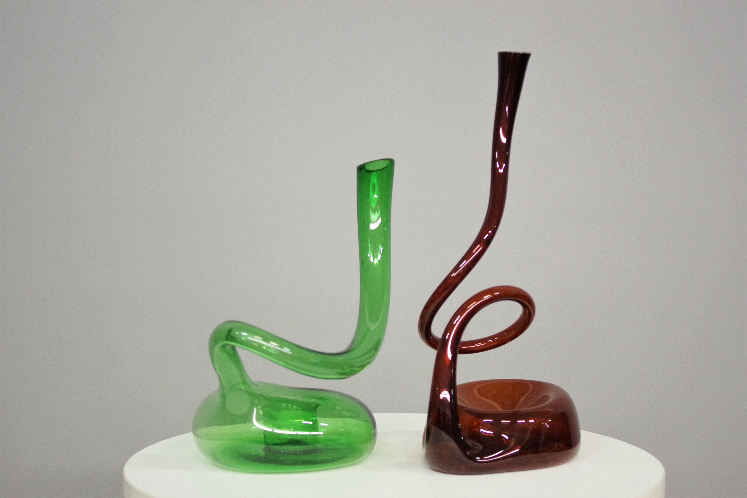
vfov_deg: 18.2
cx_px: 374
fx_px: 1556
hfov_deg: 27.0
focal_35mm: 75
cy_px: 249
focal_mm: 50
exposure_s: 1/100
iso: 1600
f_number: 2.8
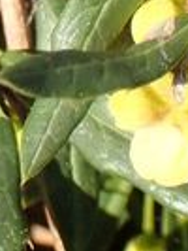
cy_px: -49
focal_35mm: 343
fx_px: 2480
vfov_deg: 5.7
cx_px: -8
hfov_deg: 4.3
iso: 100
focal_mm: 10.29
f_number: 3.5
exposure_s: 1/400
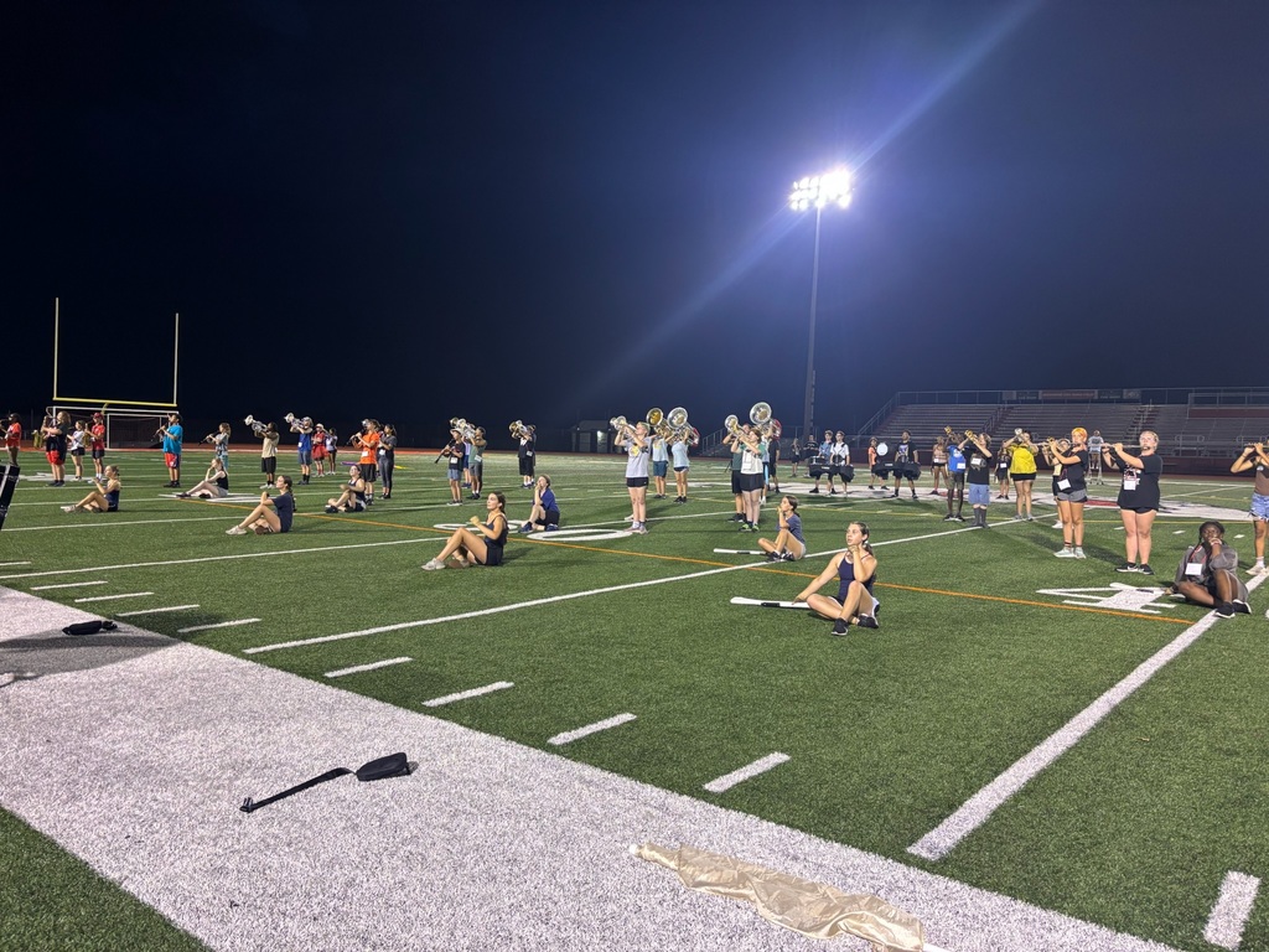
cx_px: 634
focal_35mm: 26
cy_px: 476
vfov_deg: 53.1
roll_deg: -1.6
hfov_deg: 67.3
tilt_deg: -1.6
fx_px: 953
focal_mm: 5.96
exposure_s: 1/60
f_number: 1.6
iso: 250
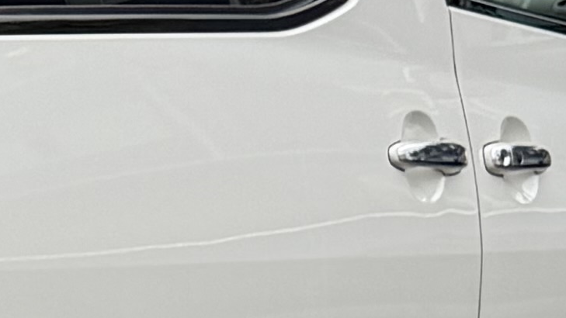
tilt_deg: -9.3
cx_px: -793
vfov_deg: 5.9
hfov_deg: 9.4
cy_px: 472
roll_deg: +0.1
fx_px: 3077
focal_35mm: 205
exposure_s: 1/236
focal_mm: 6.76
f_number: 1.78
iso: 64
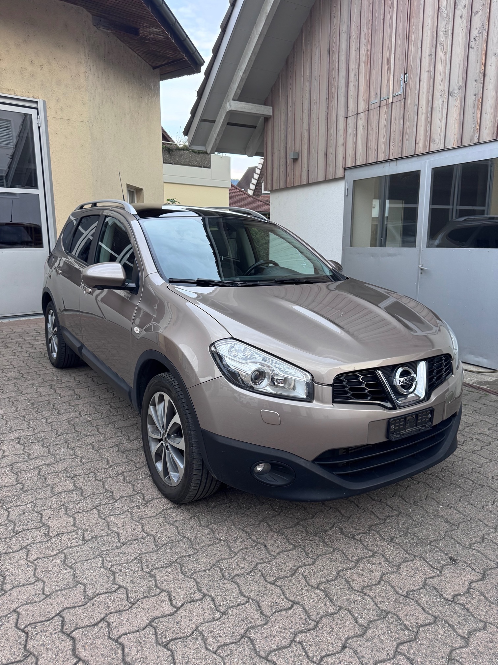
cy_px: 332
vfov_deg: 71.6
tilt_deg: -10.8
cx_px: 249
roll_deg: +0.3
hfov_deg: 56.8
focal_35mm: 24
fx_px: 460
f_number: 1.78
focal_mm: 6.76
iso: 160
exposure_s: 1/121
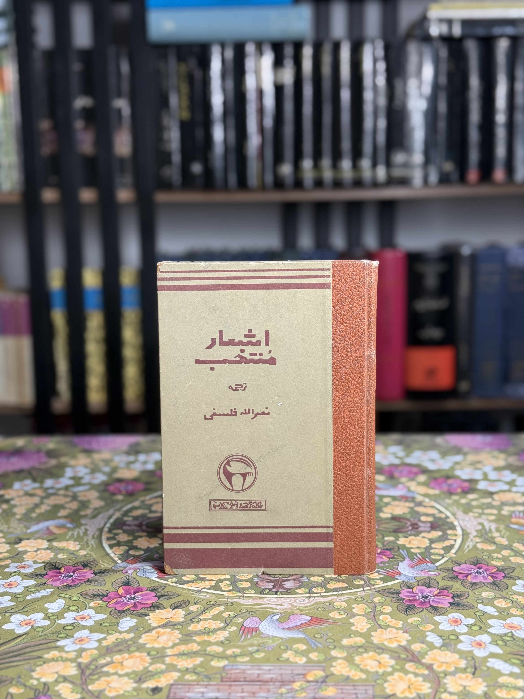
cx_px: 262
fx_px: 969
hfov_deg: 30.3
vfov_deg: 39.7
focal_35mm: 48
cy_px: 350
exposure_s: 1/100
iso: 100
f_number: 1.78
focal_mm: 6.76
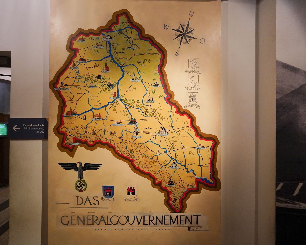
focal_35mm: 28
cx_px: 135
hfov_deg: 62.0
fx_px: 254
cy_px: 123
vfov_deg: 51.5
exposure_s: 1/80
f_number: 4.5
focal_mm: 24
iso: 3200
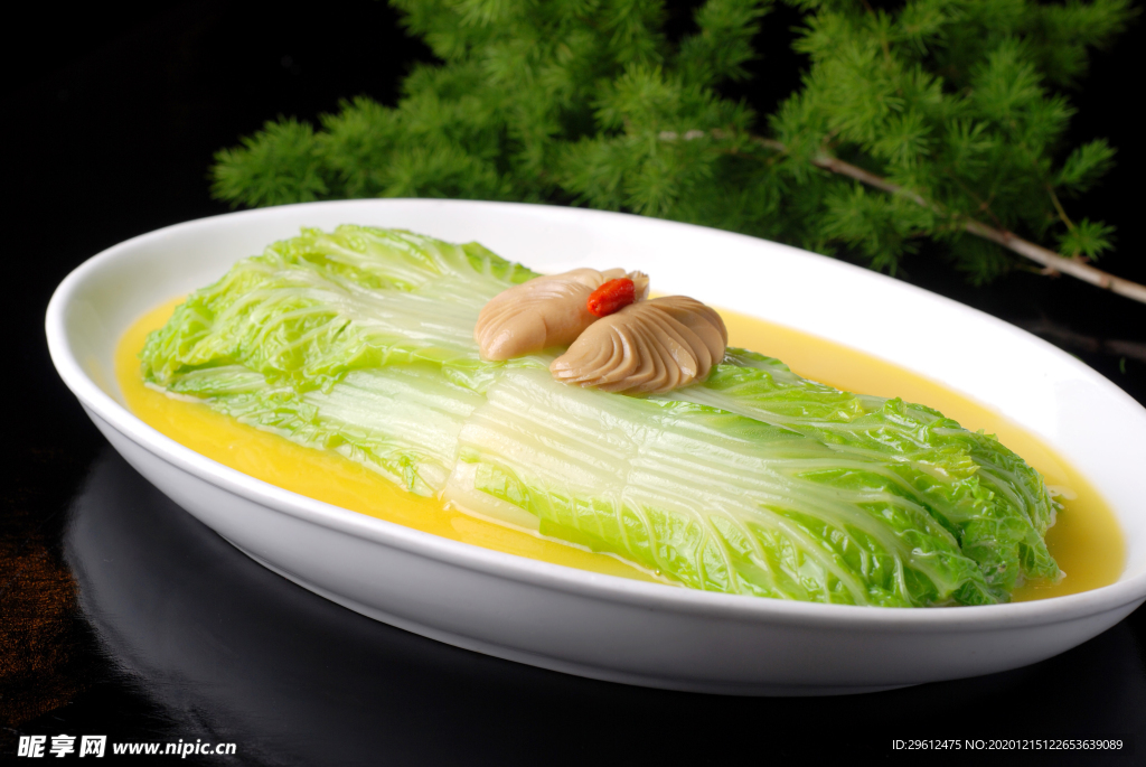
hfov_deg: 27.0
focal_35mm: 75
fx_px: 2390
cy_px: 384
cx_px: 573
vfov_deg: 18.2
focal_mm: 50
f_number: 7.1
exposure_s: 1/125
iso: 100
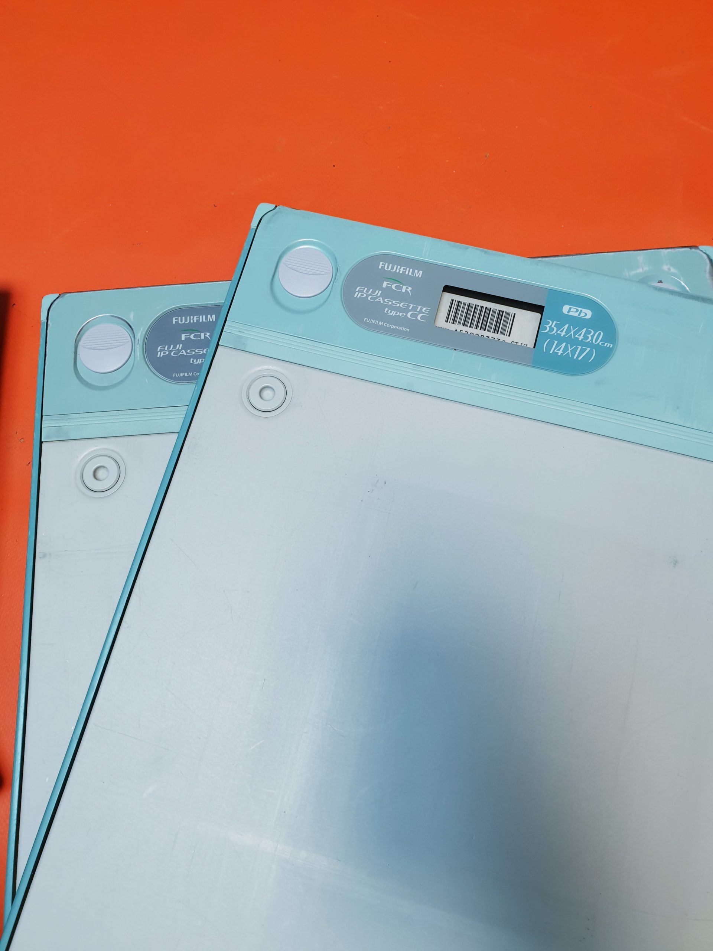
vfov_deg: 67.3
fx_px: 714
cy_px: 476
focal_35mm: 26
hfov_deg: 53.1
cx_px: 356
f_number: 2.4
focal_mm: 4.3
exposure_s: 1/50
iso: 80
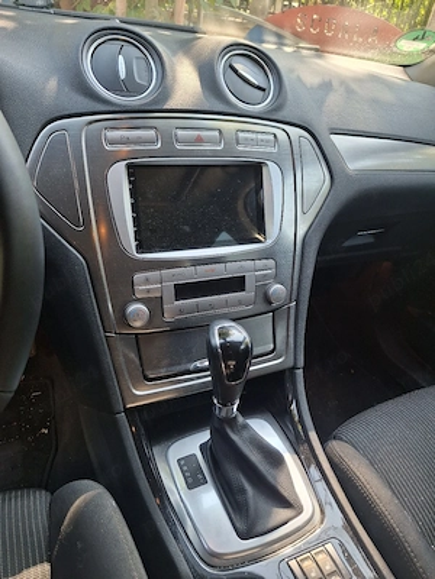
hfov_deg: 54.9
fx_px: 419
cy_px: 290
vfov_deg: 69.4
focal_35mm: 25
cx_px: 218
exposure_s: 1/100
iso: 50
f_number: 1.8
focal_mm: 4.69
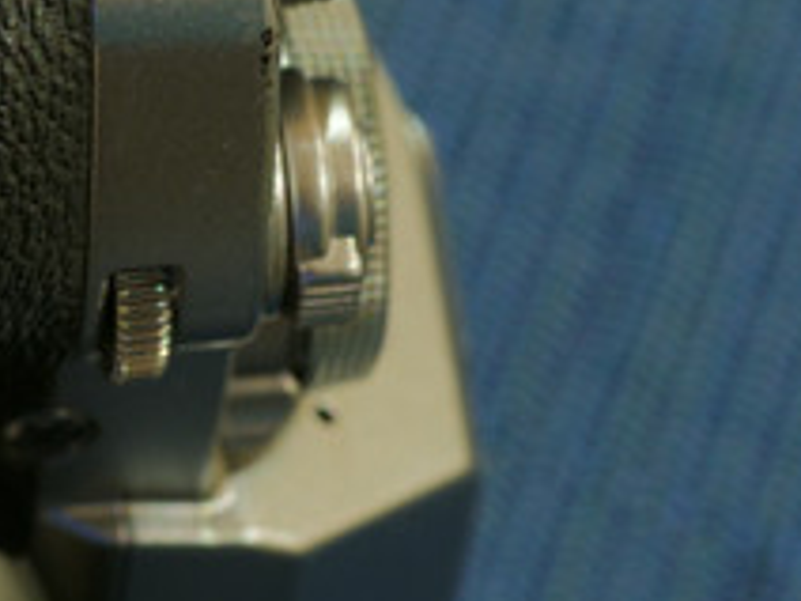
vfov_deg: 4.1
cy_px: 265
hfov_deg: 5.4
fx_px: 8400
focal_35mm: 363
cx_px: -321
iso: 200
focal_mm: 60
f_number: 5.6
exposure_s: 3.2
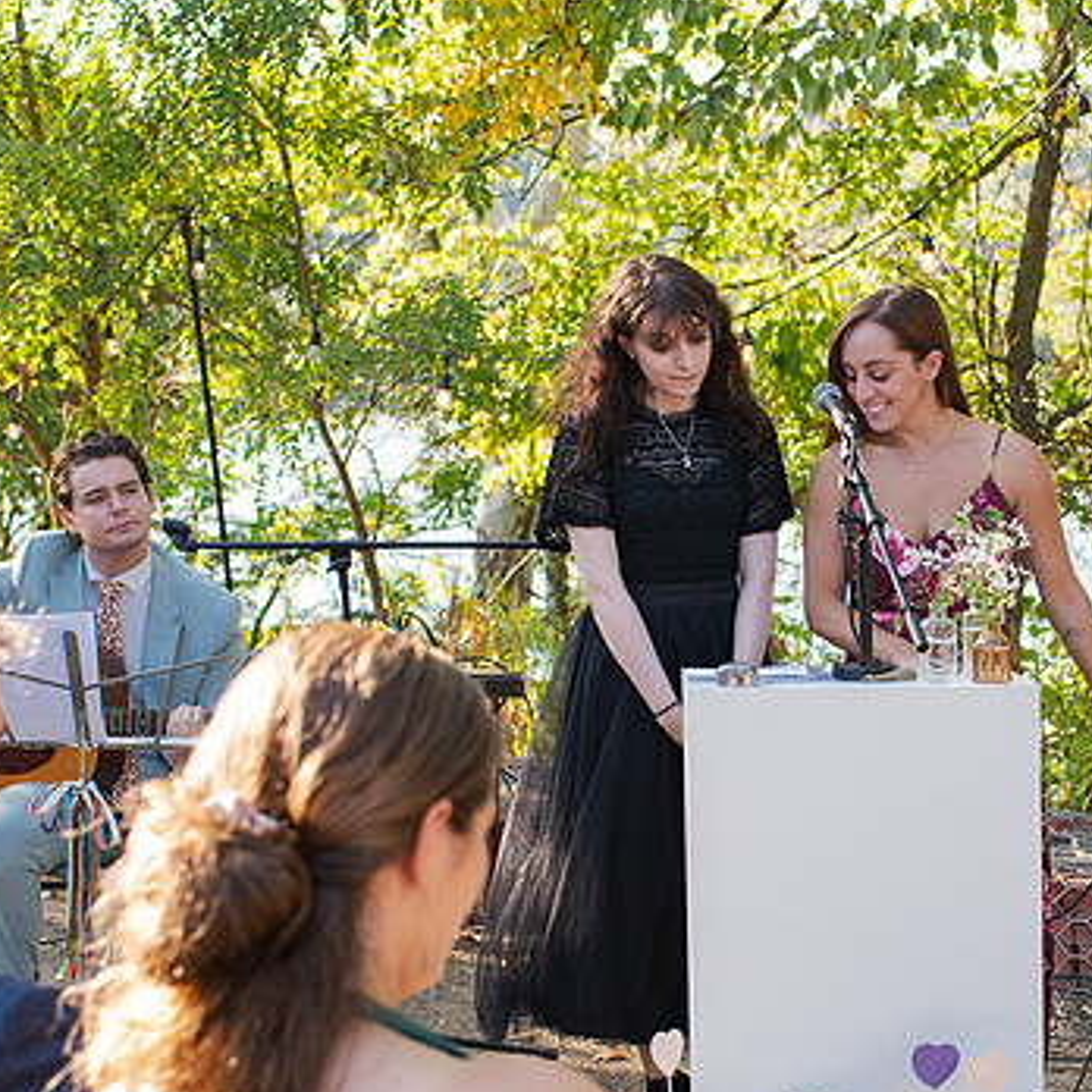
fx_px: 2962
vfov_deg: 20.8
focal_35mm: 83
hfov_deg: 20.5
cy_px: 676
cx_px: 940
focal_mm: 35
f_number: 3.5
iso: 560
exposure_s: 1/1000
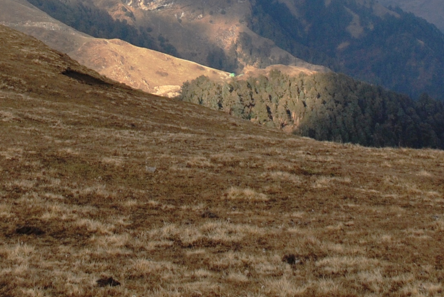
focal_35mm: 96
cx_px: 153
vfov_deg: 13.7
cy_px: -99
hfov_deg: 21.1
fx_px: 1185
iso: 200
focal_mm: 18
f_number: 4
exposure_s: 1/1000
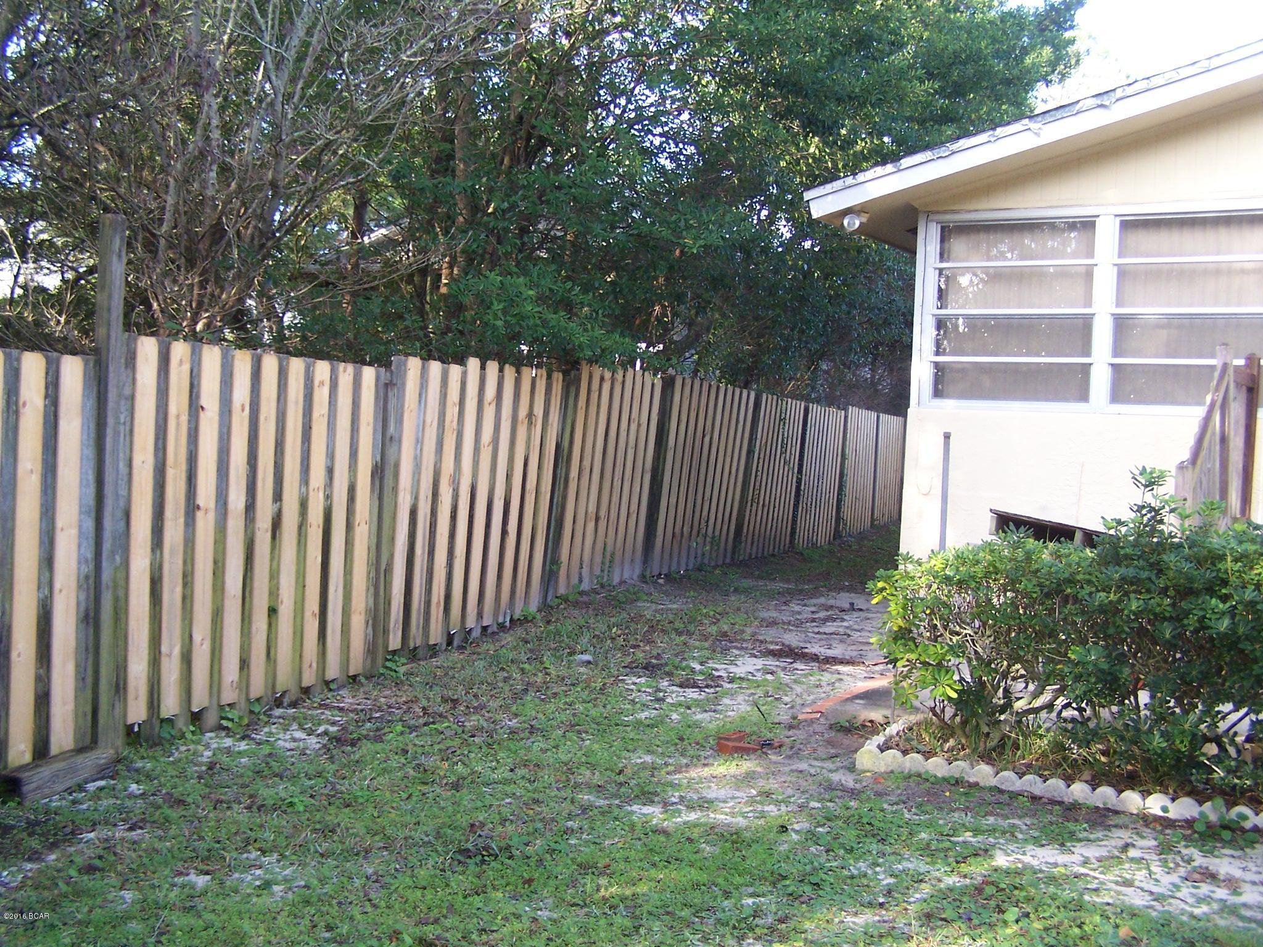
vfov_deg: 37.7
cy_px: 474
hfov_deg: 49.0
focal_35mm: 38
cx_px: 632
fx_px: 1386
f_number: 2.8
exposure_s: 1/125
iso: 140
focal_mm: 6.3
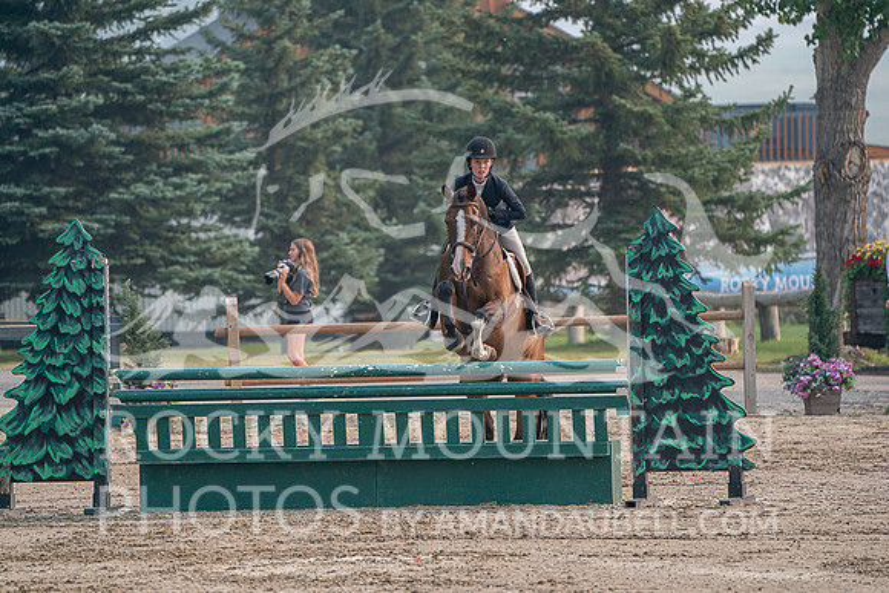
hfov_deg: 6.1
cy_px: 296
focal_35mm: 339
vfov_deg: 4.1
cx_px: 444
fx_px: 8373
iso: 500
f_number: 5.6
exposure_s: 1/800
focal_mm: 339
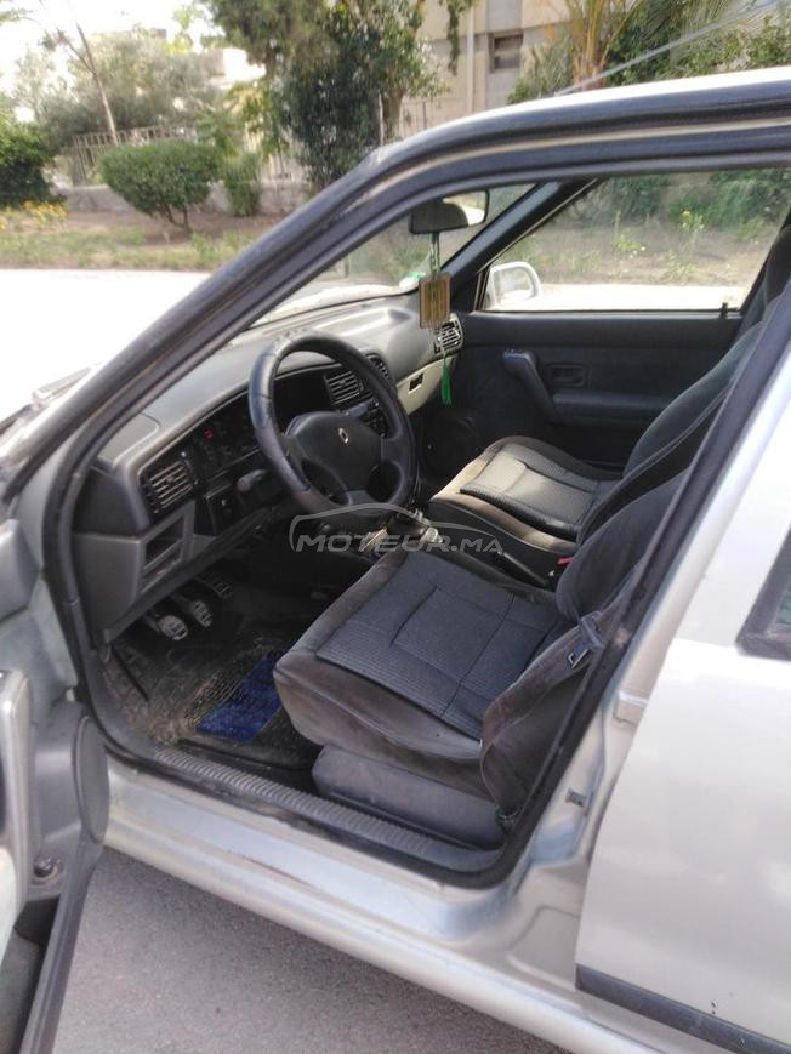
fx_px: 762
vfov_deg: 69.4
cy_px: 527
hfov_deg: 54.9
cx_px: 396
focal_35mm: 25
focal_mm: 3.37
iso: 137
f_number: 2.2
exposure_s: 1/120
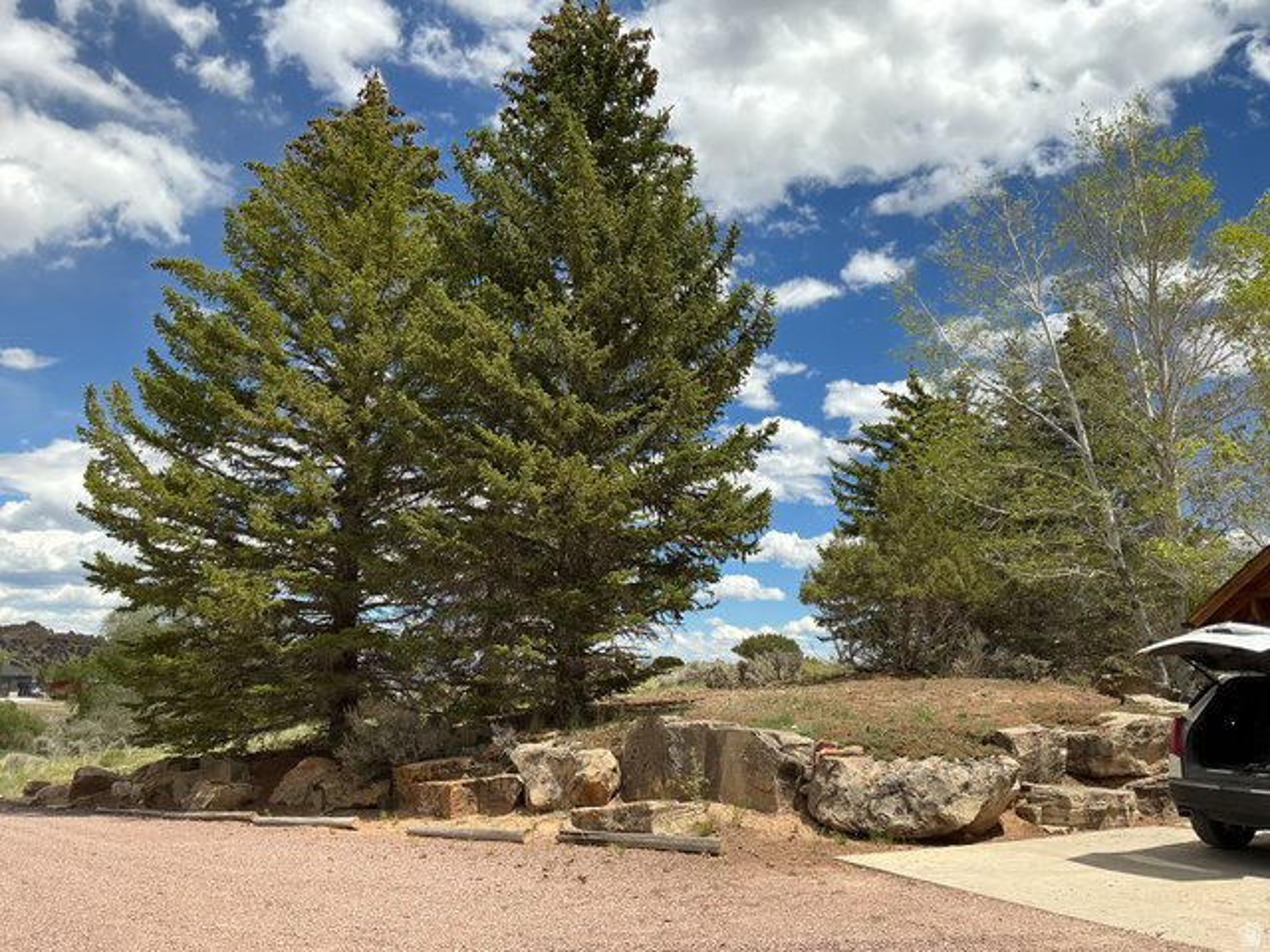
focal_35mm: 29
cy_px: 476
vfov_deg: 48.2
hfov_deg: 61.7
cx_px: 635
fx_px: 1064
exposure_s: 1/1984
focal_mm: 3
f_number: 1.8
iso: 25
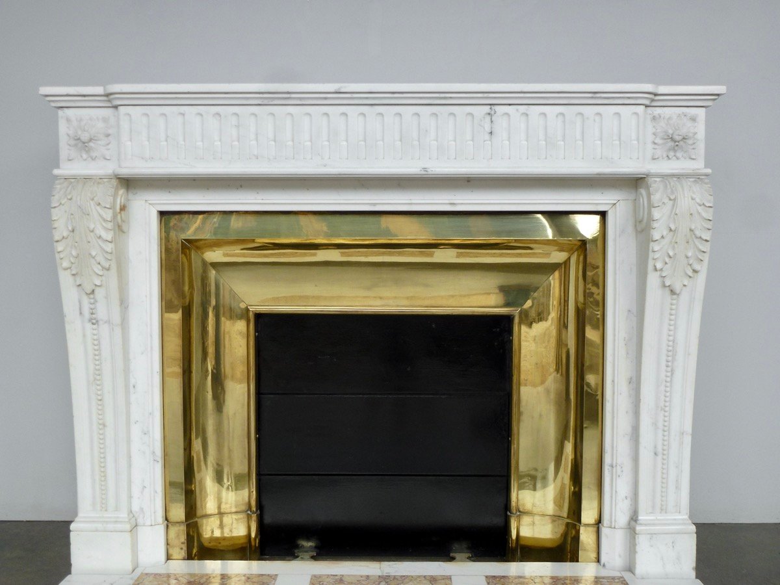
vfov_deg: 46.8
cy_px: 292
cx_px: 390
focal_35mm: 30
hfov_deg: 60.0
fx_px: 676
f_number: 3.5
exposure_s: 1/160
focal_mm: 5.4
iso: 100
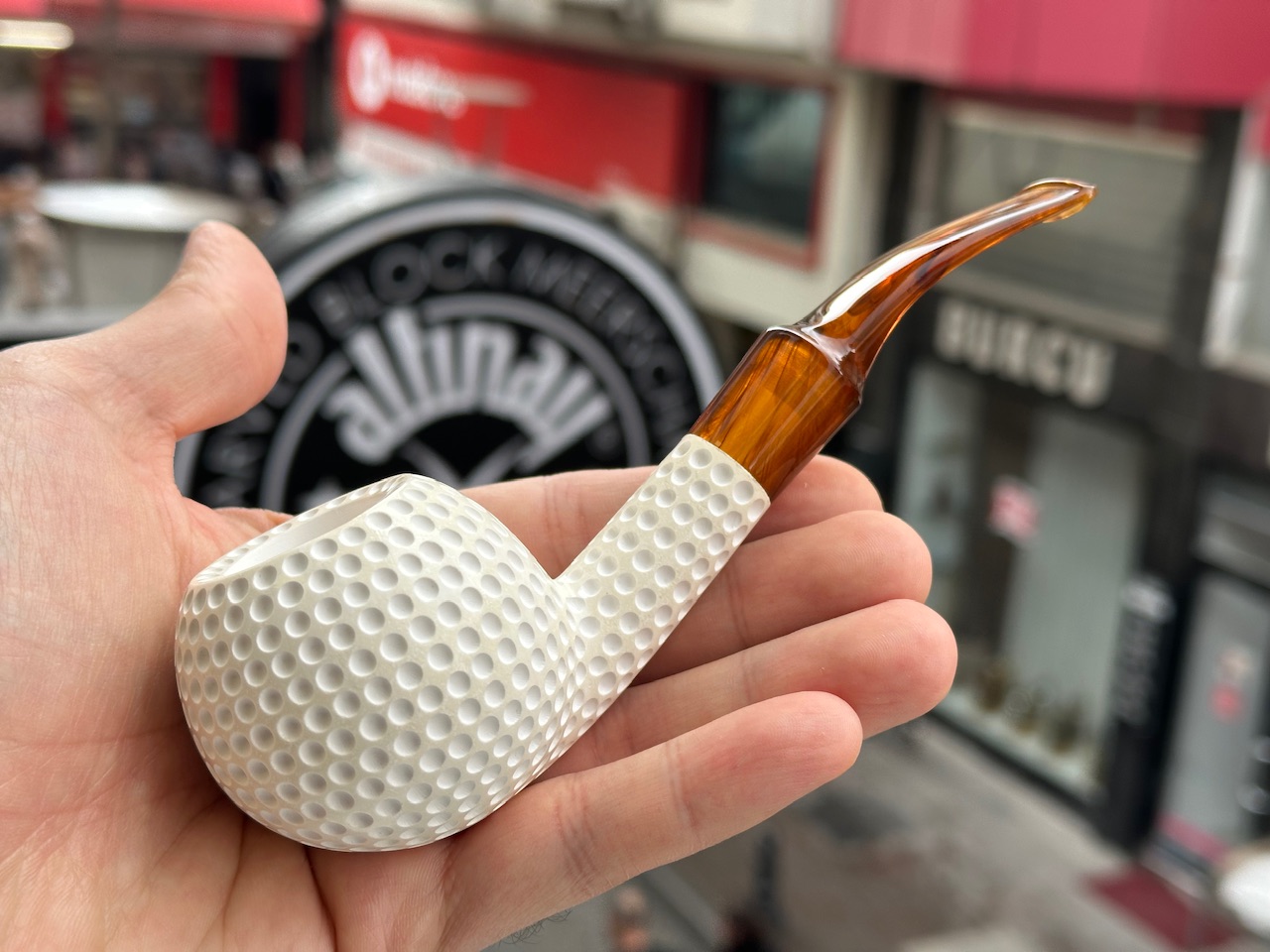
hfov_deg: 39.7
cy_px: 476
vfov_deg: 30.3
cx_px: 635
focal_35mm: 48
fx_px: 1761
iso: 64
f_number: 1.78
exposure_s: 1/482
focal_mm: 6.86
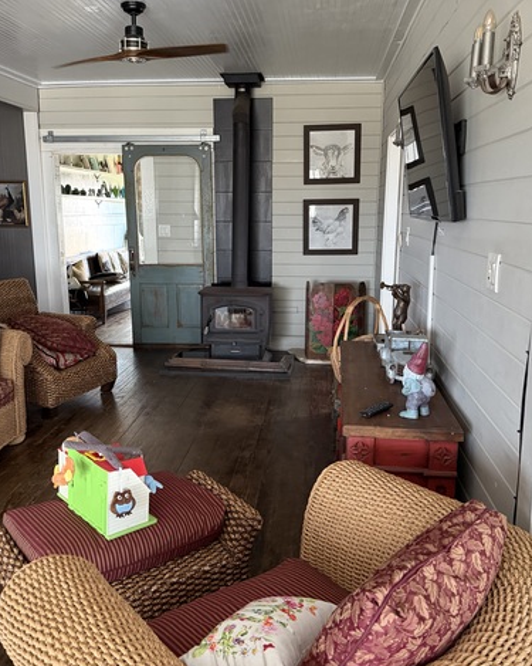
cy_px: 339
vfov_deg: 55.7
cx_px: 267
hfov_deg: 45.8
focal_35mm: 32
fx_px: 630
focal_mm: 6.76
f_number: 1.78
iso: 500
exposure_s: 1/60
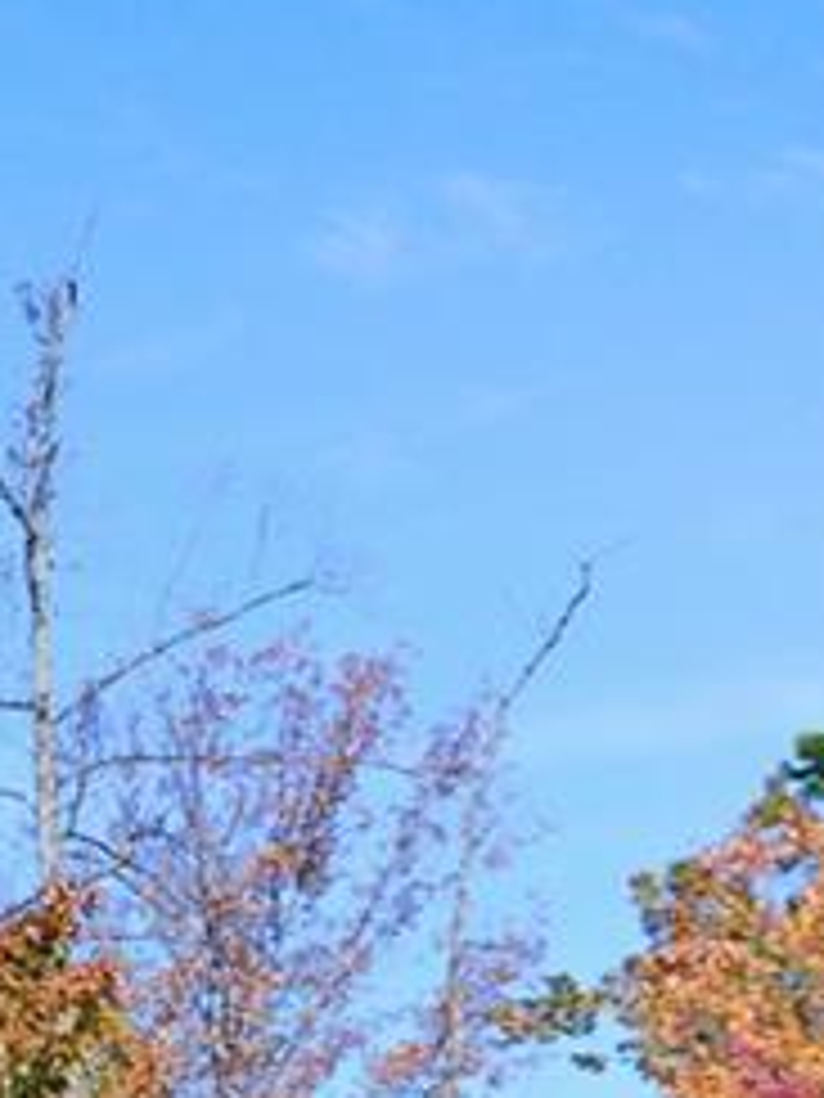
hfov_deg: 8.9
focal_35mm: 145
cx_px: -1414
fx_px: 4602
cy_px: 850
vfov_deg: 13.6
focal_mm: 24
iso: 400
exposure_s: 1/400
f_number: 11
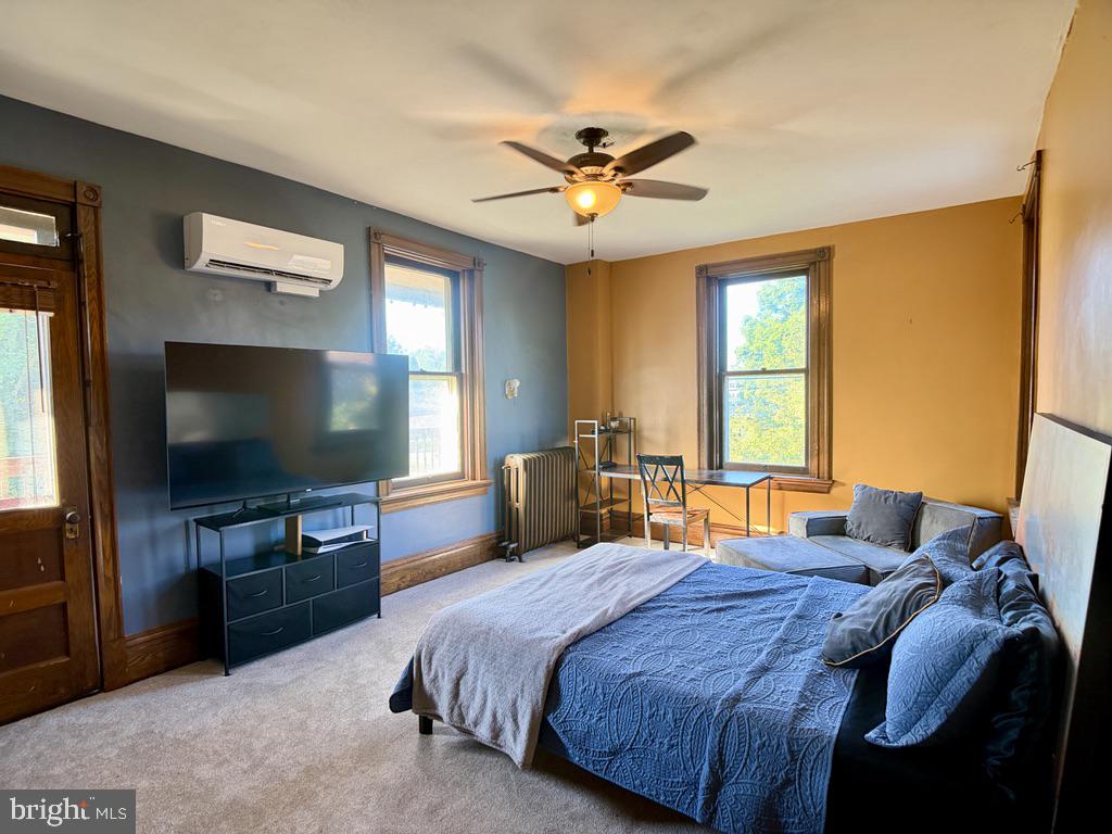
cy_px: 417
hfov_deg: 71.6
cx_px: 556
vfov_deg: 56.8
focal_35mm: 24
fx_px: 771
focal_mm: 6.76
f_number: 1.78
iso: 500
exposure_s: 1/60
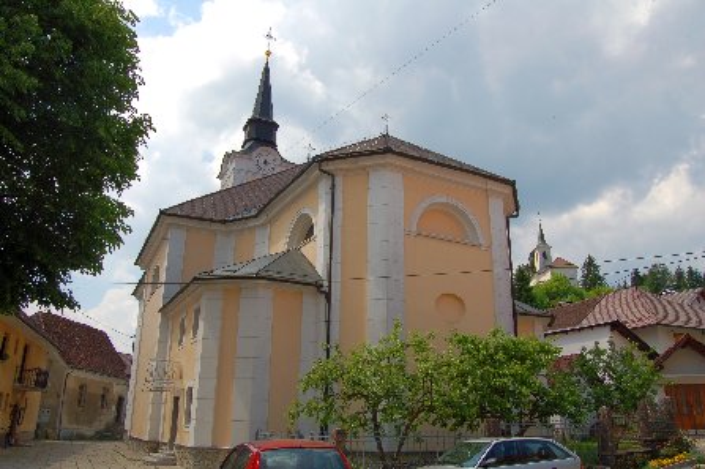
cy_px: 234
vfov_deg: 45.6
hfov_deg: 64.6
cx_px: 352
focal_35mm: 28
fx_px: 558
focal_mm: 19
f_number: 10
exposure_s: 1/320
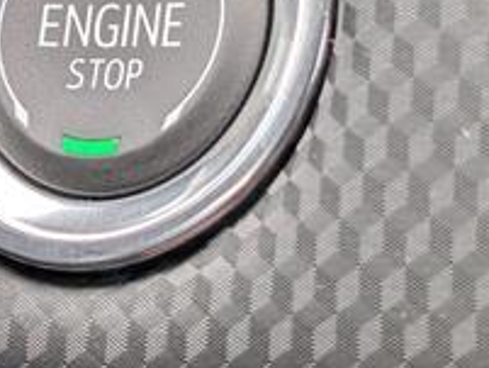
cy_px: -17
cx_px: 63
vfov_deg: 9.4
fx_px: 2205
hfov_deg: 12.6
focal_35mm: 156
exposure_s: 1/130
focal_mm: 6.9
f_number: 1.68
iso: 30
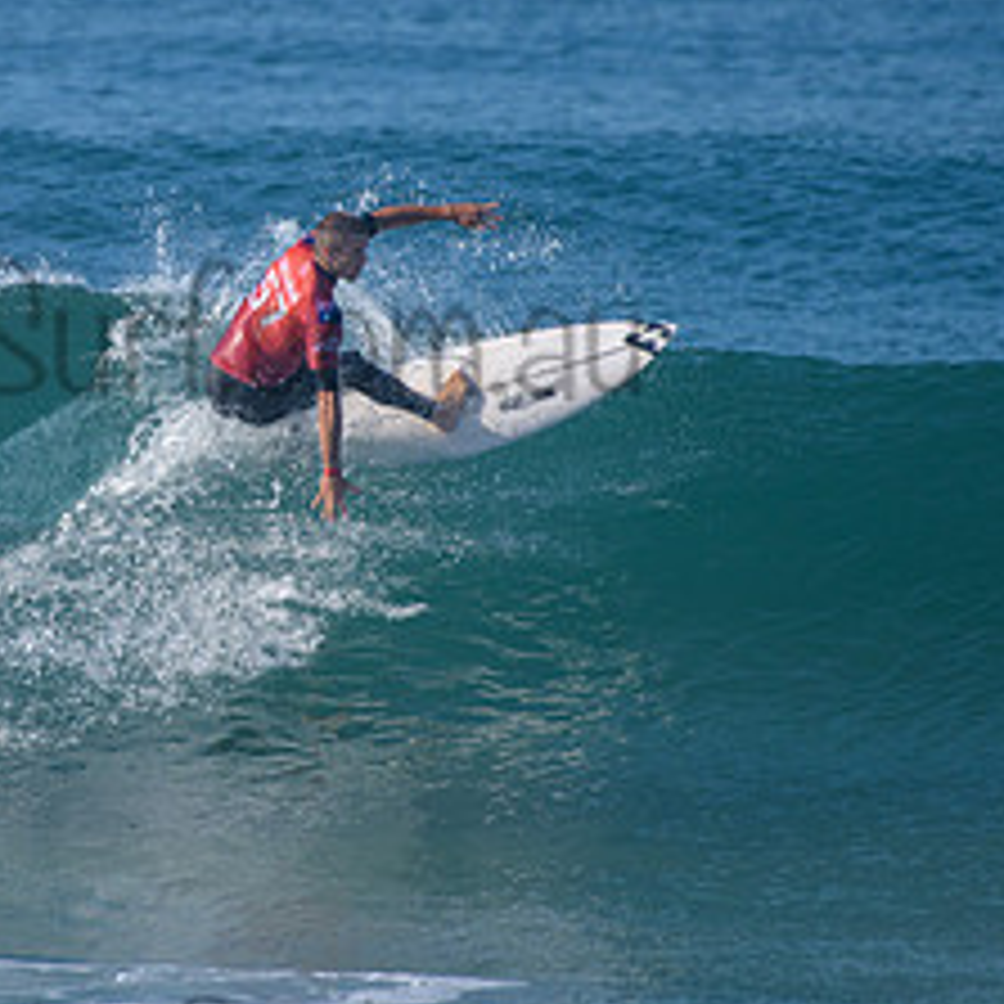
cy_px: 290
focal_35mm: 1118
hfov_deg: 1.6
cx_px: 167
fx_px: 36686
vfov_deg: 1.6
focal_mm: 500
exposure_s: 1/2000
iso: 200
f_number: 5.6
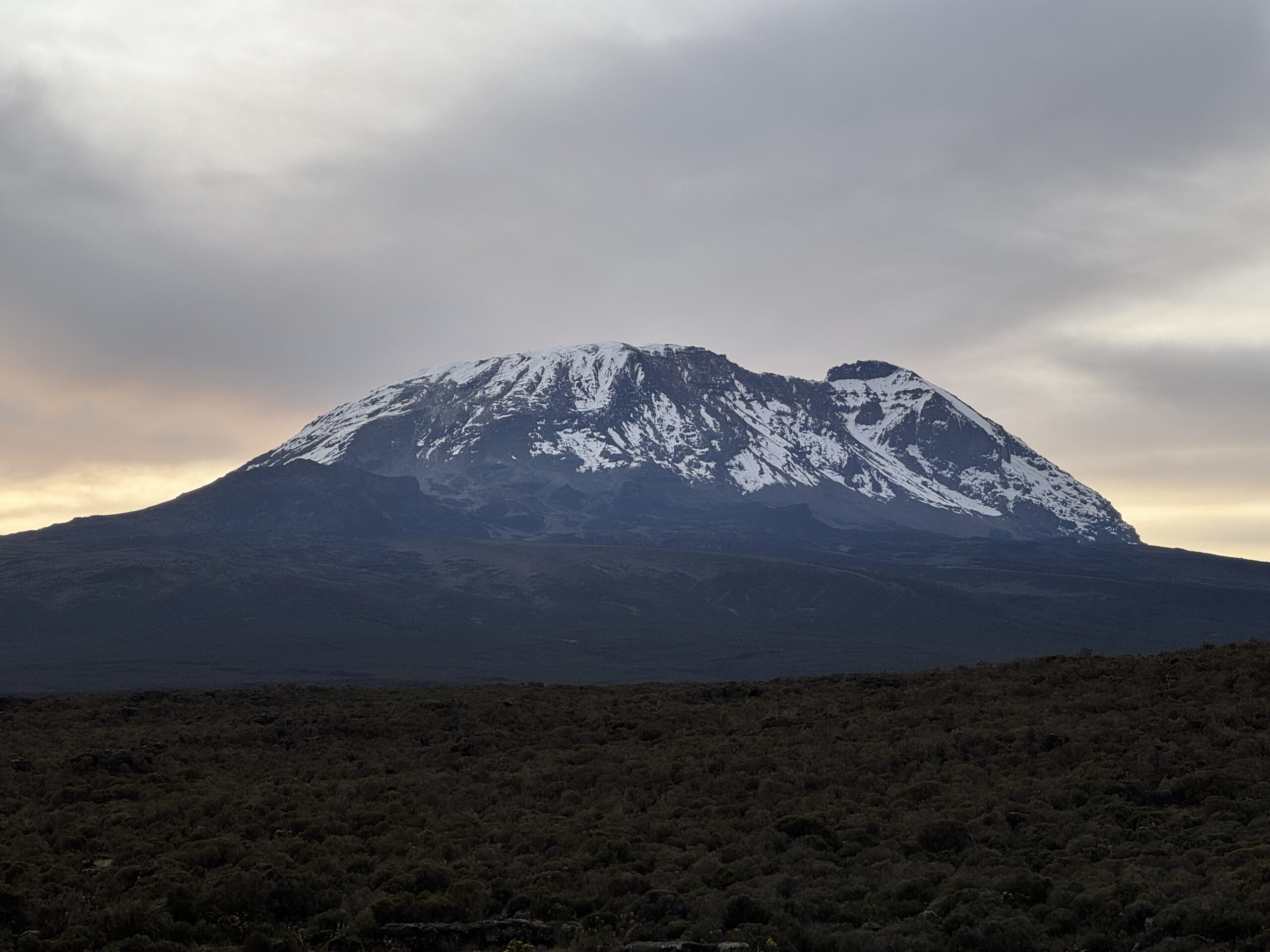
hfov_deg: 25.3
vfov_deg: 19.1
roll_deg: +0.1
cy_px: 476
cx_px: 635
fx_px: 2825
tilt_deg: +5.9
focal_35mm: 77
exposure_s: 1/102
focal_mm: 9
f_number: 2.8
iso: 25
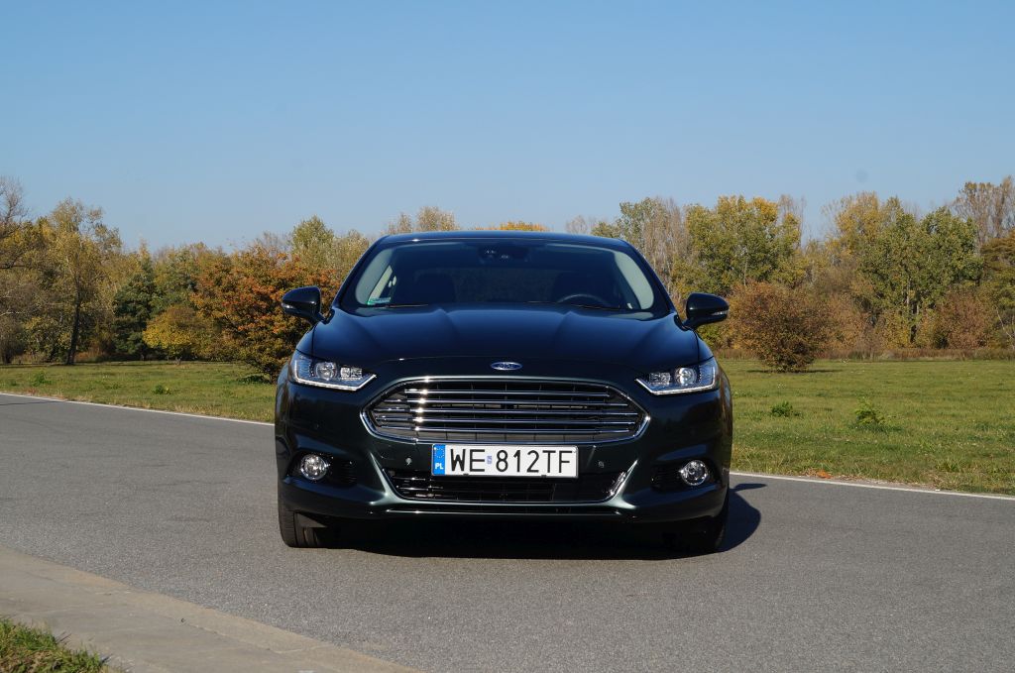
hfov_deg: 37.9
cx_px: 508
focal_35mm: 52
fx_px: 1478
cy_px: 336
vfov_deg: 25.7
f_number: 13
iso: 100
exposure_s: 1/125
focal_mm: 35
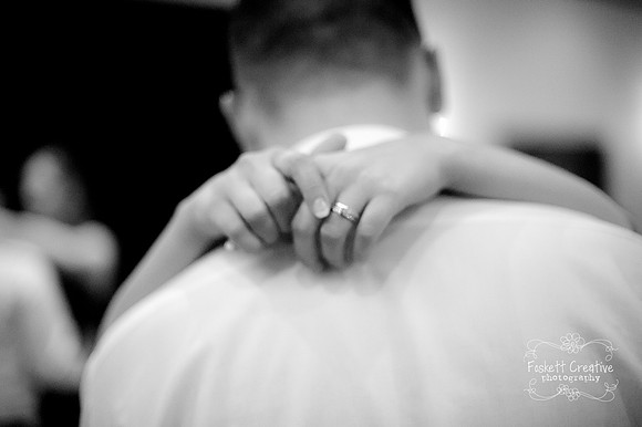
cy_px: 214
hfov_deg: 39.6
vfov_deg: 27.0
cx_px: 321
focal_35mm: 50
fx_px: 891
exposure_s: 1/100
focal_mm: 50
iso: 4000
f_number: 1.4
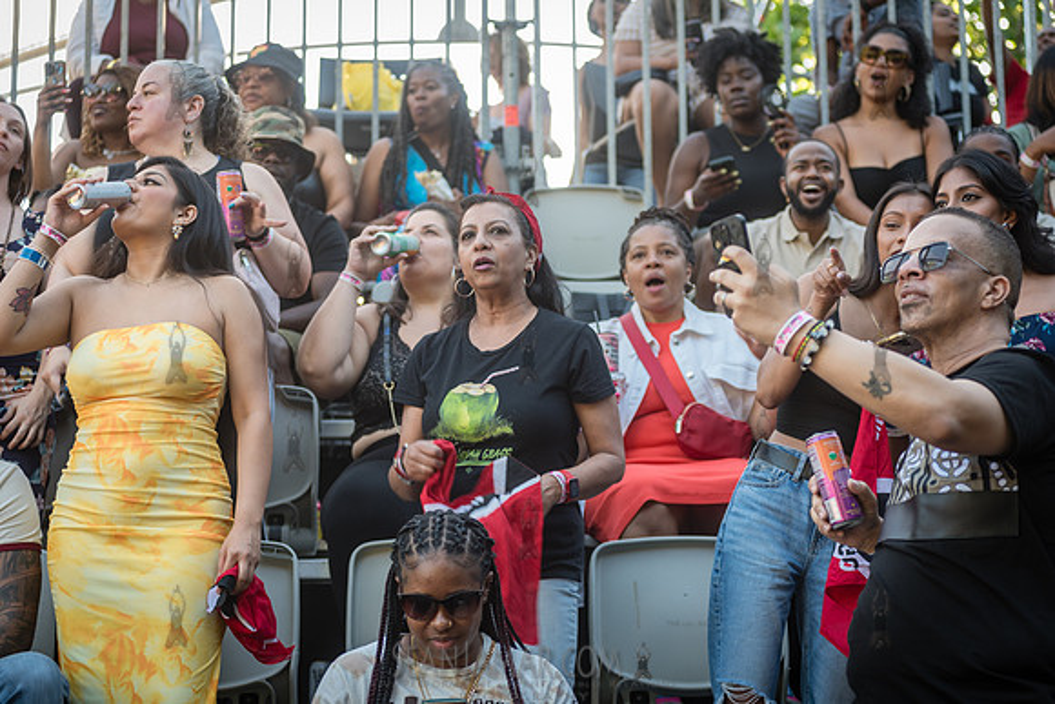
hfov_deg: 25.4
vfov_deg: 17.1
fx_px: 2345
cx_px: 528
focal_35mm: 80
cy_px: 352
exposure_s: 1/80
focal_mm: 80
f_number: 3.5
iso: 250
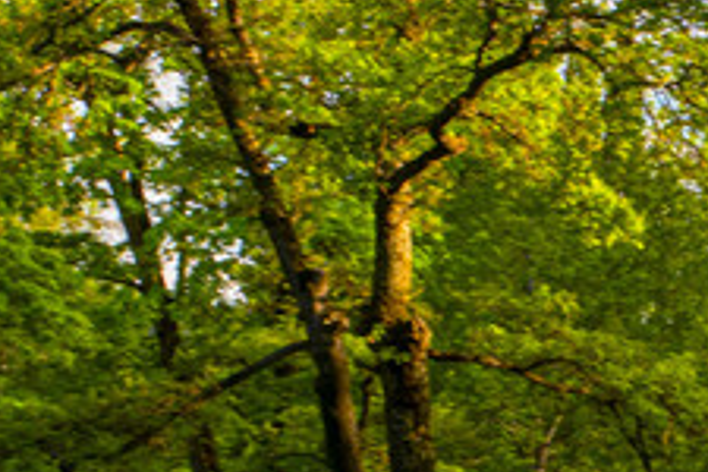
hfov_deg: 13.6
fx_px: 2832
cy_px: 332
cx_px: 985
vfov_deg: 9.5
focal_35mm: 144
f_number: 16
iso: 100
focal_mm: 36
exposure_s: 1/30
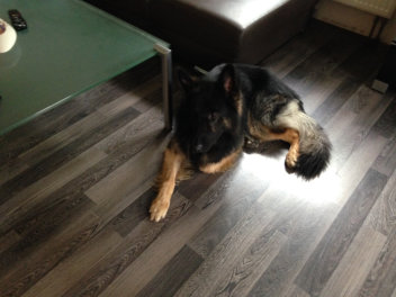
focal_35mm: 33
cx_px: 198
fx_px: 378
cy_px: 148
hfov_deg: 55.4
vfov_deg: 42.9
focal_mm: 4.12
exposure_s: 1/20
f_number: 2.4
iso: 400
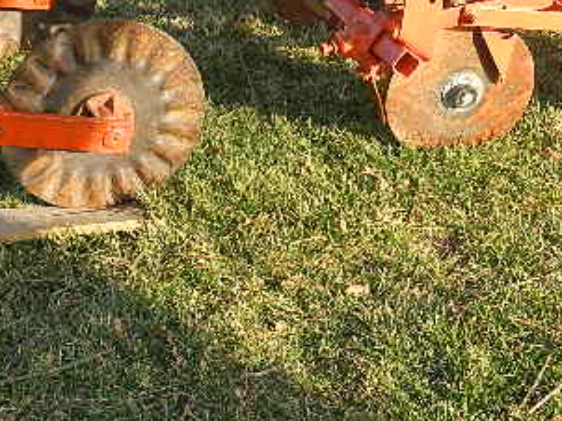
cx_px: 314
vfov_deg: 16.6
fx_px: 1411
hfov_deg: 22.5
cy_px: 11
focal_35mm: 87
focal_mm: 7.3
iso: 80
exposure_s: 1/200
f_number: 3.5
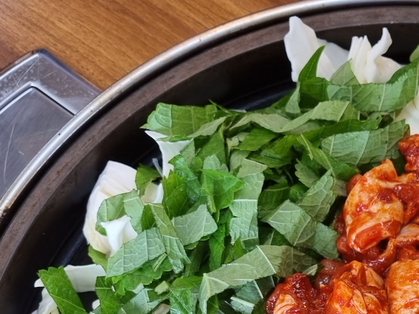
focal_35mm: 74
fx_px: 895
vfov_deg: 18.2
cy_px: 436
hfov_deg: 25.5
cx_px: 384
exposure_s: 1/120
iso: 64
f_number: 1.8
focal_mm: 5.4
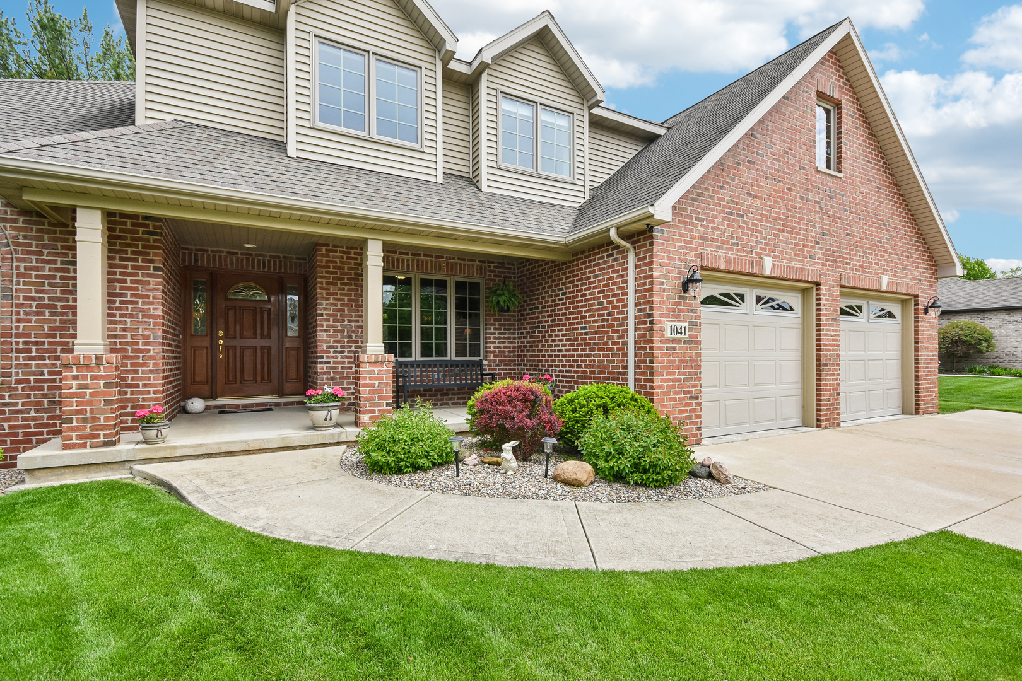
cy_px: 340
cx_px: 511
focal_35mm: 16
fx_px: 468
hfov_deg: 95.0
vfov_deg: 72.1
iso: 400
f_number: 8
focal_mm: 11
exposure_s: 1/400
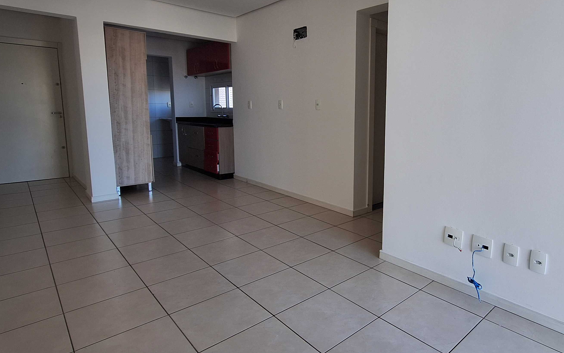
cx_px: 351
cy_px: 158
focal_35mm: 21
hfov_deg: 80.8
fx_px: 323
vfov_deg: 57.1
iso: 40
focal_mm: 1.74
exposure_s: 1/60
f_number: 2.2
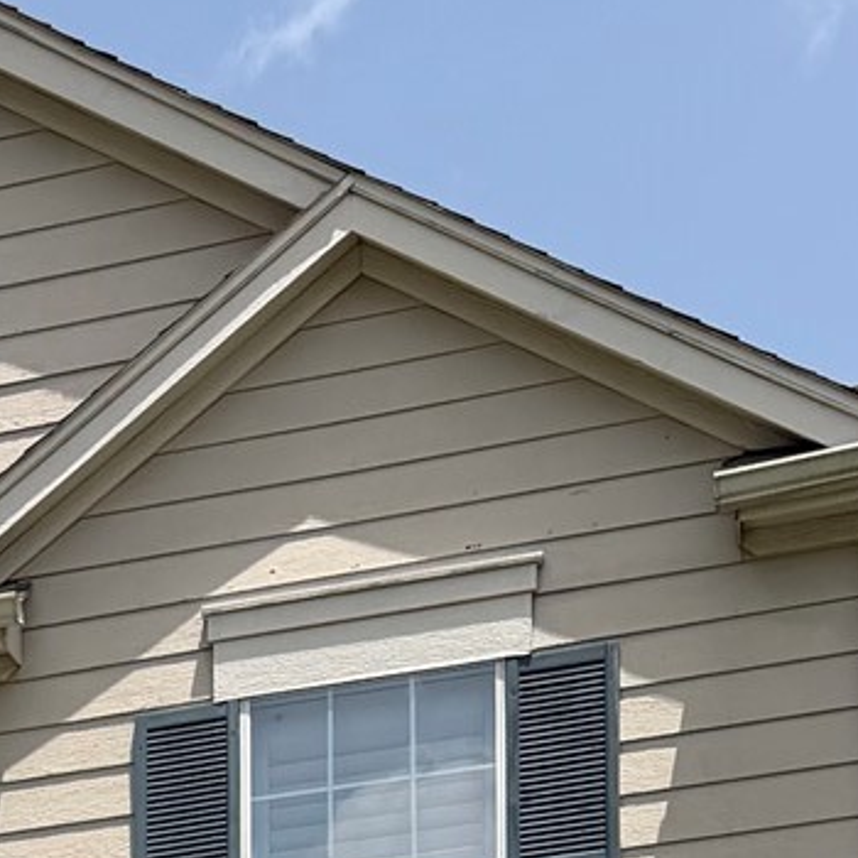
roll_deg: -0.1
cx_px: -517
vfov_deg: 11.4
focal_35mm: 124
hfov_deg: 13.1
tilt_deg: +0.3
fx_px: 3477
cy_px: 2143
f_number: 1.78
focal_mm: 6.76
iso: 80
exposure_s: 1/4673
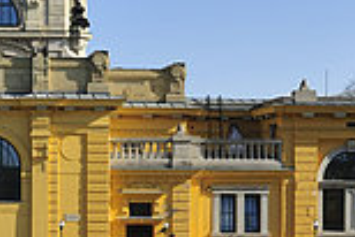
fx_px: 1342
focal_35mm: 136
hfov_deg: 14.7
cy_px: 228
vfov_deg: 10.0
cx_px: -45
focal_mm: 35
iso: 200
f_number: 11
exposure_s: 1/400
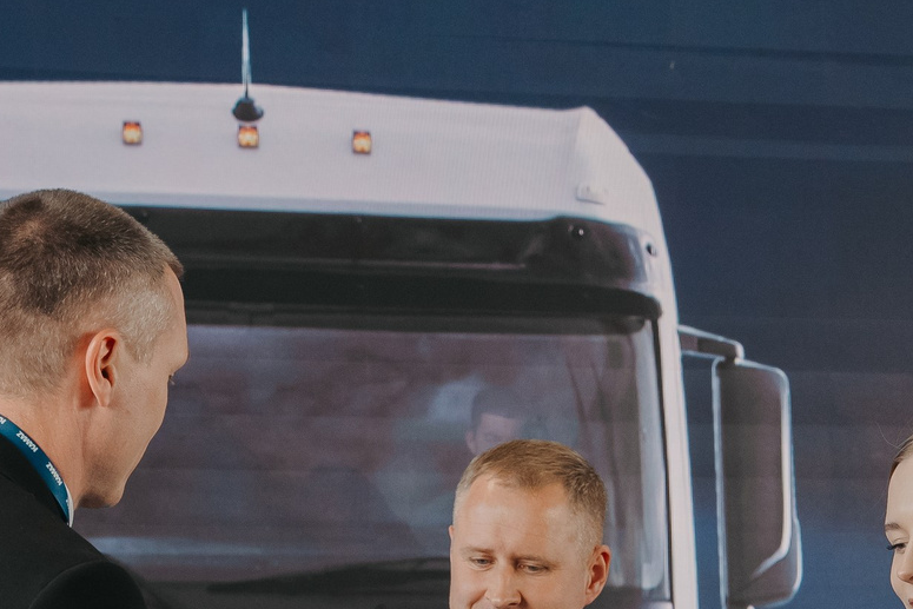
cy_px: 879
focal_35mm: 142
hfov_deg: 14.4
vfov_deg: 9.4
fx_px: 3602
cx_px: 462
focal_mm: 43
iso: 500
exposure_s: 1/125
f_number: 4.5
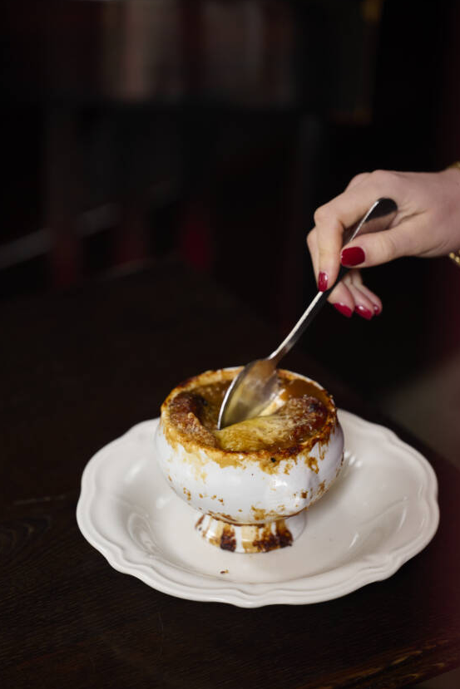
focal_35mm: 114
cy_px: 356
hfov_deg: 12.0
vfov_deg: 17.9
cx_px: 226
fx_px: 2184
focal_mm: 105
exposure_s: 1/160
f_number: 3
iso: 500
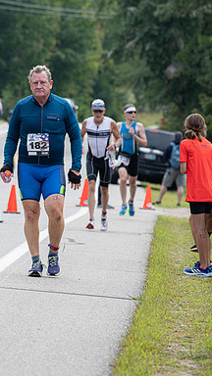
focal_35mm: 326
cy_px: 188
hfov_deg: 3.7
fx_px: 3258
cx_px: 22
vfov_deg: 6.6
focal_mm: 200
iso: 200
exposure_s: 1/200
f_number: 5.6
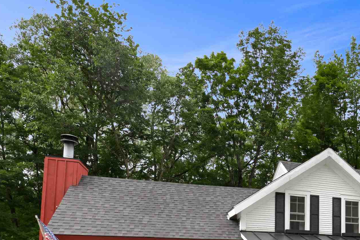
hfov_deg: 52.8
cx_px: 279
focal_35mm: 34
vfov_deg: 35.4
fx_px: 340
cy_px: 236
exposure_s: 1/1000
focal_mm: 14
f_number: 14
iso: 2000
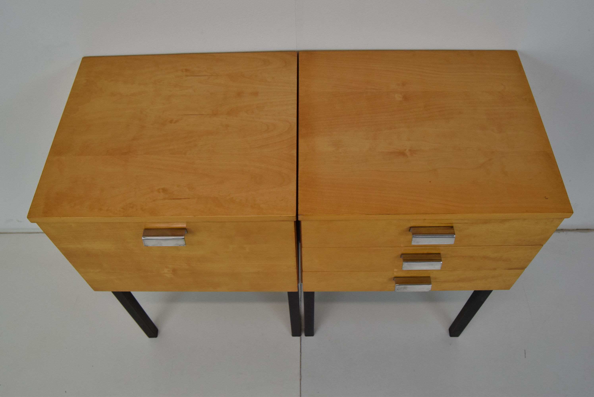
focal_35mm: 30
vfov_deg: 43.7
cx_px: 297
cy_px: 198
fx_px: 495
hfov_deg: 61.9
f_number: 8
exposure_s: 1/250
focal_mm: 20
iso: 1600
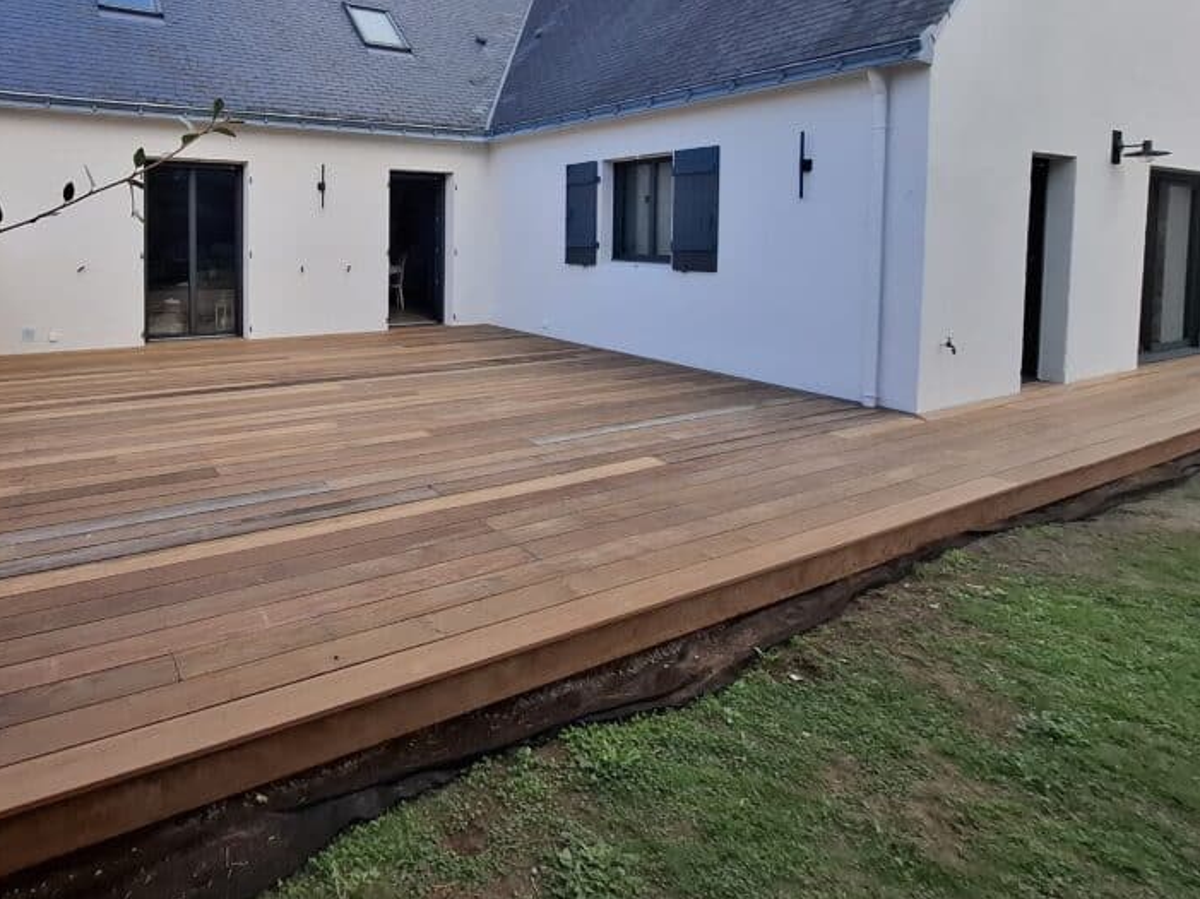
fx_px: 658
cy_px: 272
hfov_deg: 81.2
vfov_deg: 66.0
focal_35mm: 19
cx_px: 378
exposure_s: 1/398
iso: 40
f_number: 2.2
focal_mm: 1.74
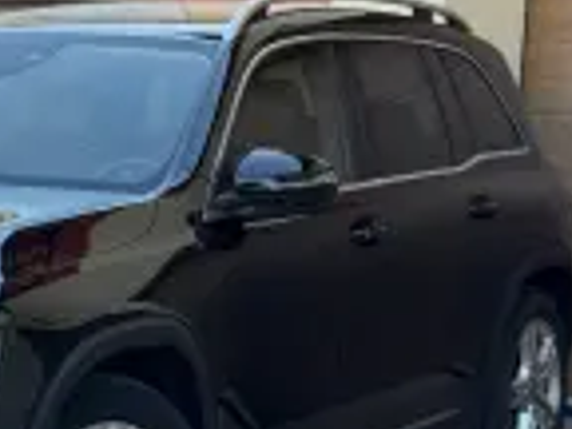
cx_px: 0
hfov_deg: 16.1
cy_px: 342
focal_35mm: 120
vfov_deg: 12.3
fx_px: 1983
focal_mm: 6.76
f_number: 1.78
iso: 100
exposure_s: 1/534
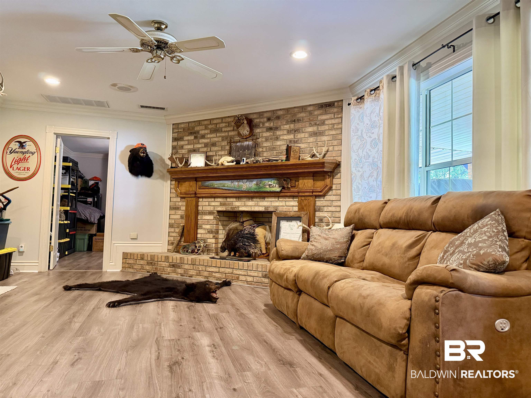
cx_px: 266
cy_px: 199
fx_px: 368
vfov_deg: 56.8
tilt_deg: +3.5
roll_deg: -2.6
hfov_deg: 71.6
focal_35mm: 24
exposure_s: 1/60
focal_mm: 6.76
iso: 500
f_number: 1.78
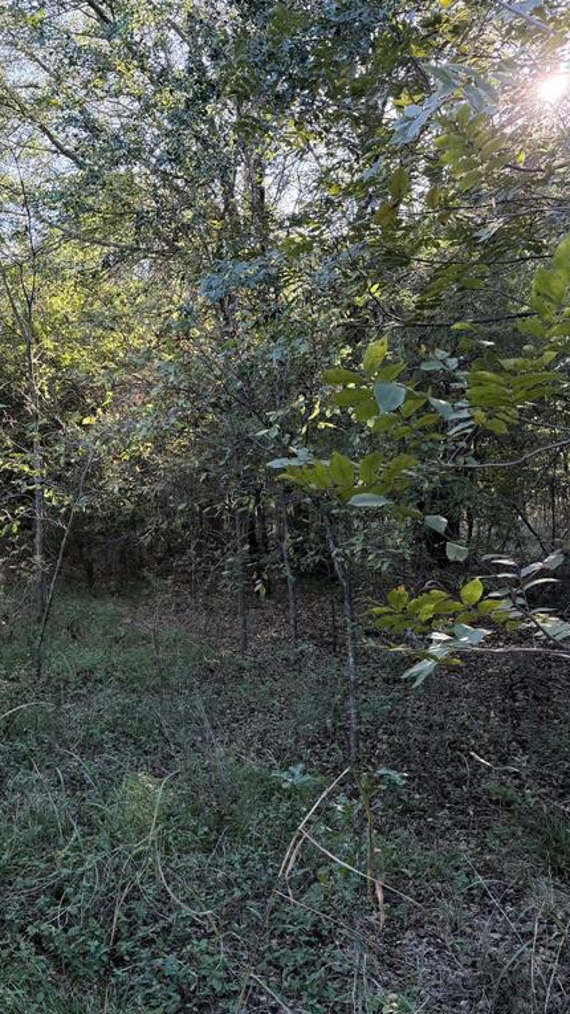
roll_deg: +0.0
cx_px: 65
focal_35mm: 35
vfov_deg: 56.6
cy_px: 508
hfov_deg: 32.2
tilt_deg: +0.7
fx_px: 941
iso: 125
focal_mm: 6.76
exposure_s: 1/207
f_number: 1.78
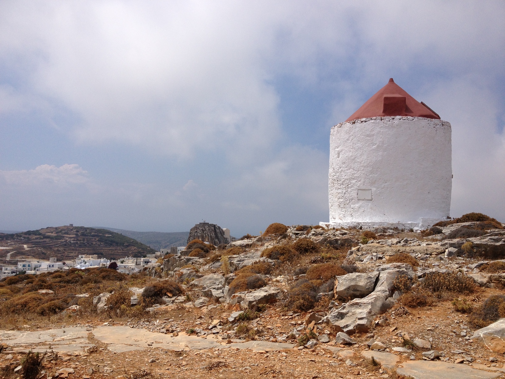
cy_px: 190
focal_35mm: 35
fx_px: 511
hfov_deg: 52.6
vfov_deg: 40.7
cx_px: 252
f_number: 2.4
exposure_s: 1/4255
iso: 50
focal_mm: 4.28
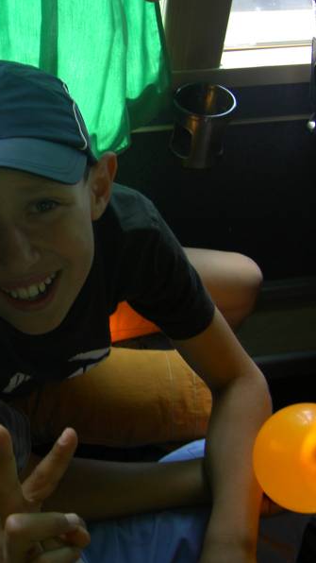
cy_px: 282
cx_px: -30
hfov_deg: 20.1
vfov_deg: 36.6
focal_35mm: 57
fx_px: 850
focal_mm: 8
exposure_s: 1/60
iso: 100
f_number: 2.8
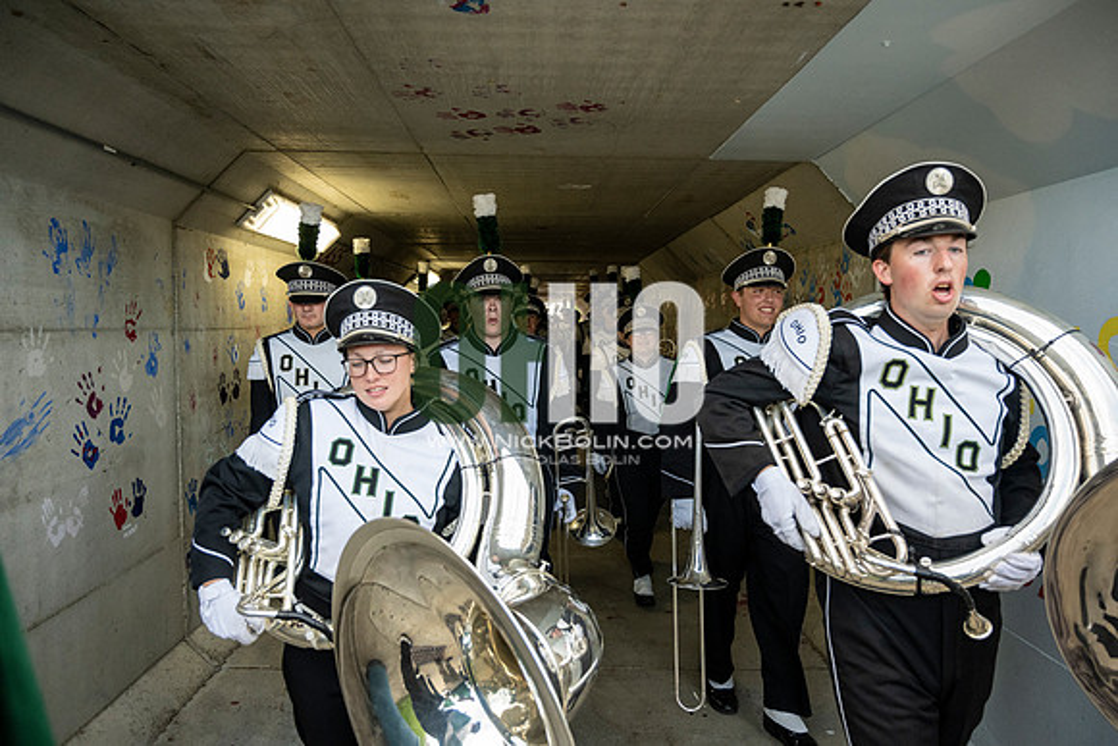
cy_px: 373
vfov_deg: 53.2
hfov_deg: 73.7
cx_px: 559
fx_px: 745
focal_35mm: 24
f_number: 4
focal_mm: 24
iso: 1600
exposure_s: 1/800
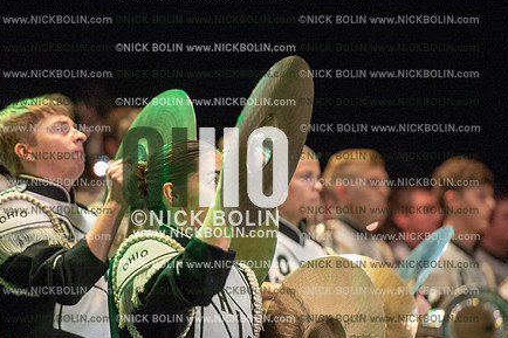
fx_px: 3766
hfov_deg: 7.7
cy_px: 182
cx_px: 205
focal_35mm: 267
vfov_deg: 5.1
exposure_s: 1/2000
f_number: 2.8
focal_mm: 200
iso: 8000
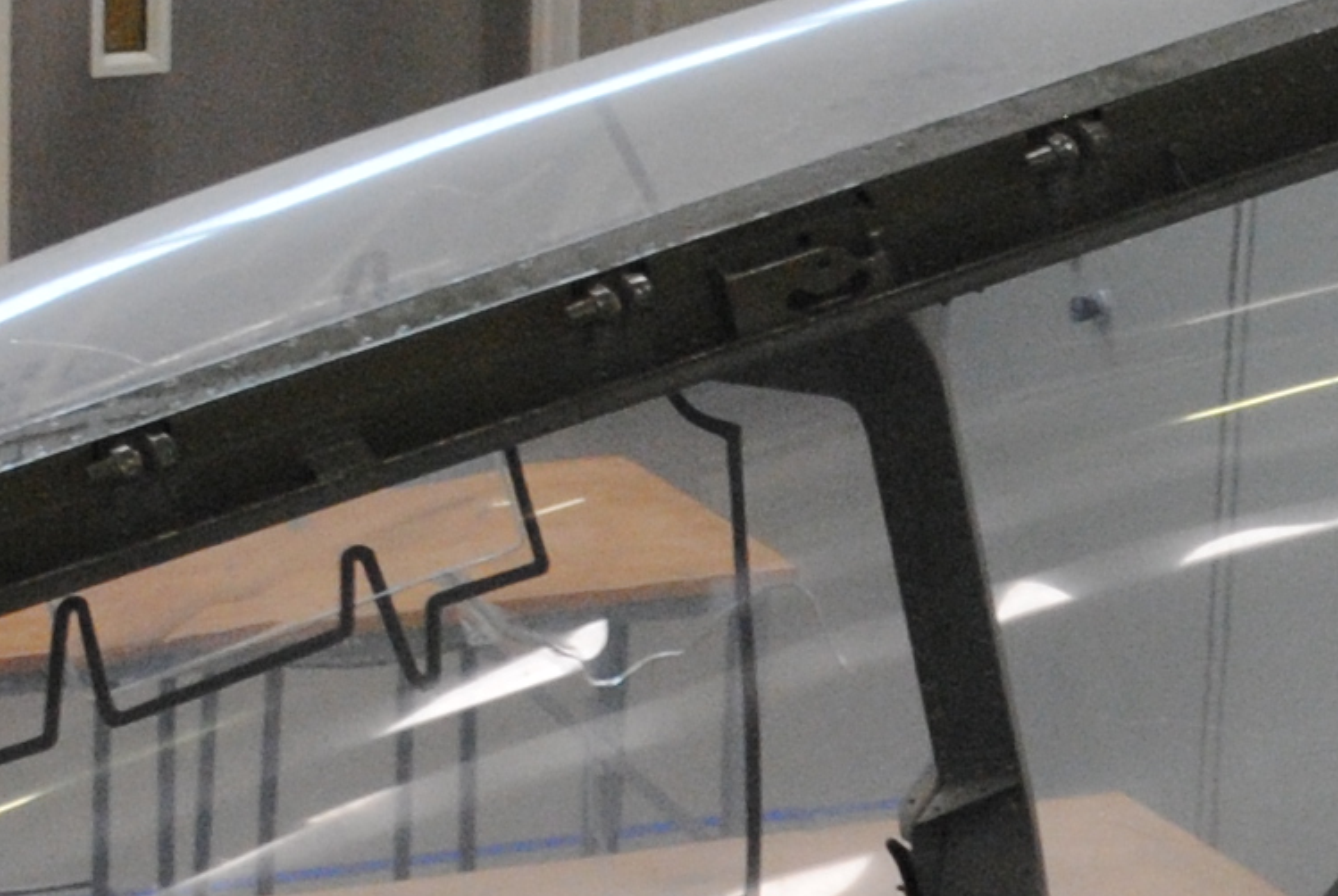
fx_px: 10386
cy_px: 1207
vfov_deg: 4.9
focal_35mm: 279
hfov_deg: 7.3
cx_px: 1876
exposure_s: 1/50
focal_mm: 36
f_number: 7.1
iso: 800
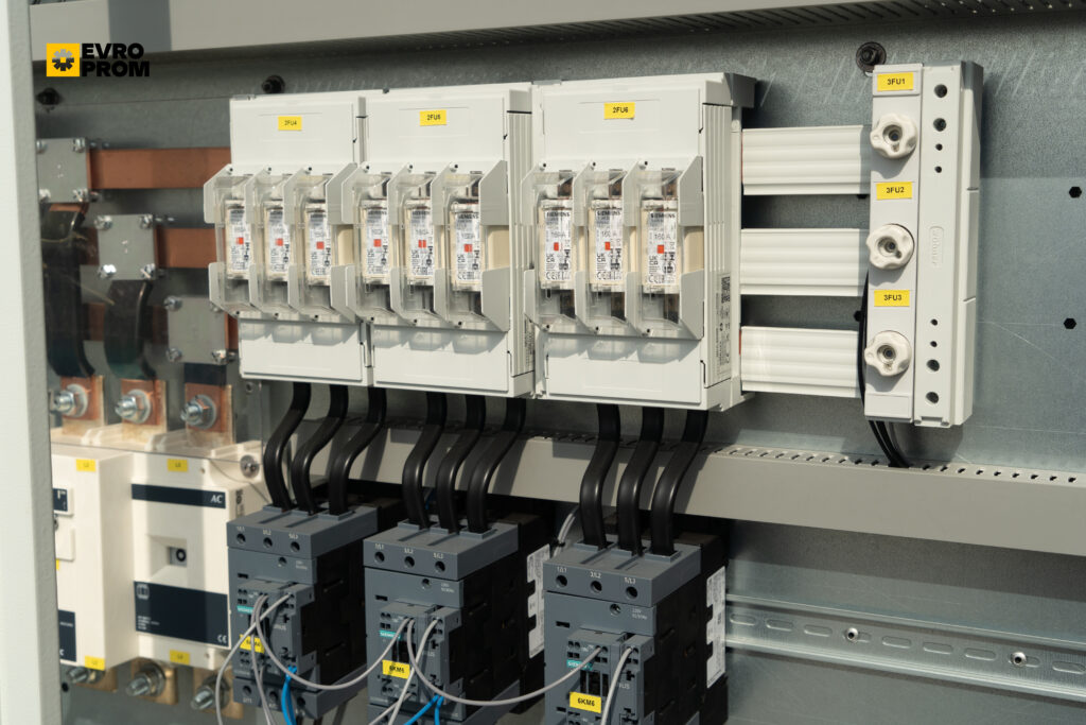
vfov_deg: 31.2
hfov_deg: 45.4
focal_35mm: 43
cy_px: 362
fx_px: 1297
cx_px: 543
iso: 160
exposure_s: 1/320
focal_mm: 43
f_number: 7.1
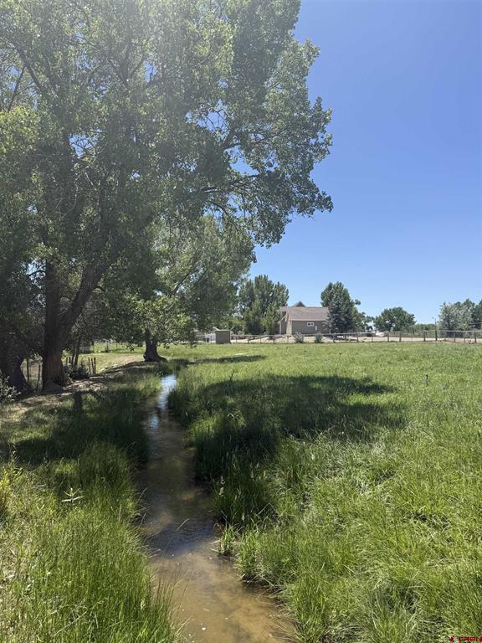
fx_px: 446
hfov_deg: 56.8
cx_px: 241
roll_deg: -2.0
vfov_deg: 71.6
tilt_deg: +3.5
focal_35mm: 24
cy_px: 322
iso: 80
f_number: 1.78
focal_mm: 6.76
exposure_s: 1/3145
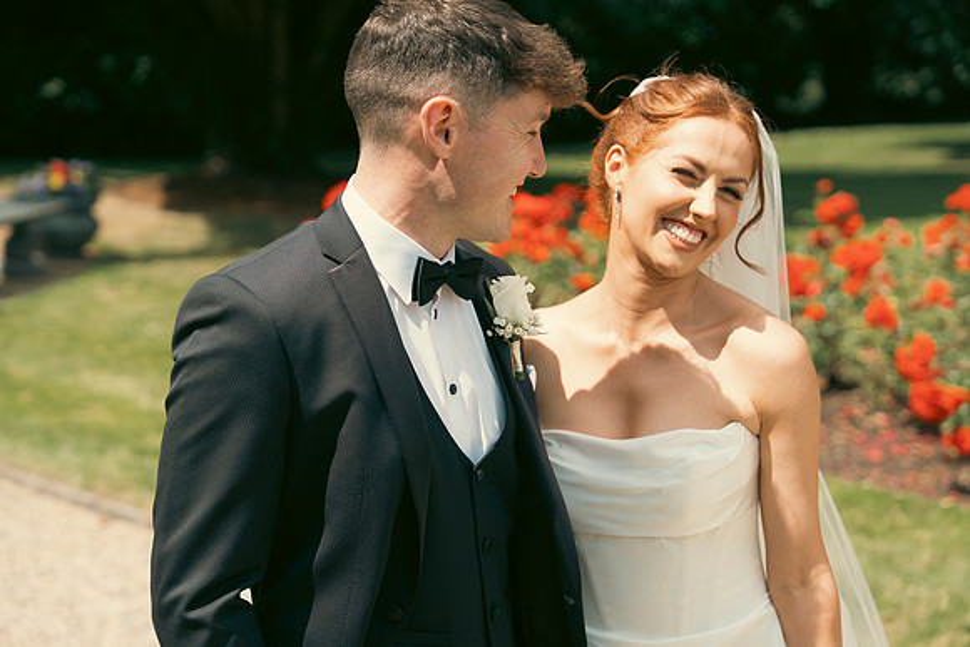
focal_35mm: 70
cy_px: 324
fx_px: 1886
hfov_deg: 28.8
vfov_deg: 19.5
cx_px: 485
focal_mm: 70
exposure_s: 1/2000
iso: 320
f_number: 3.5
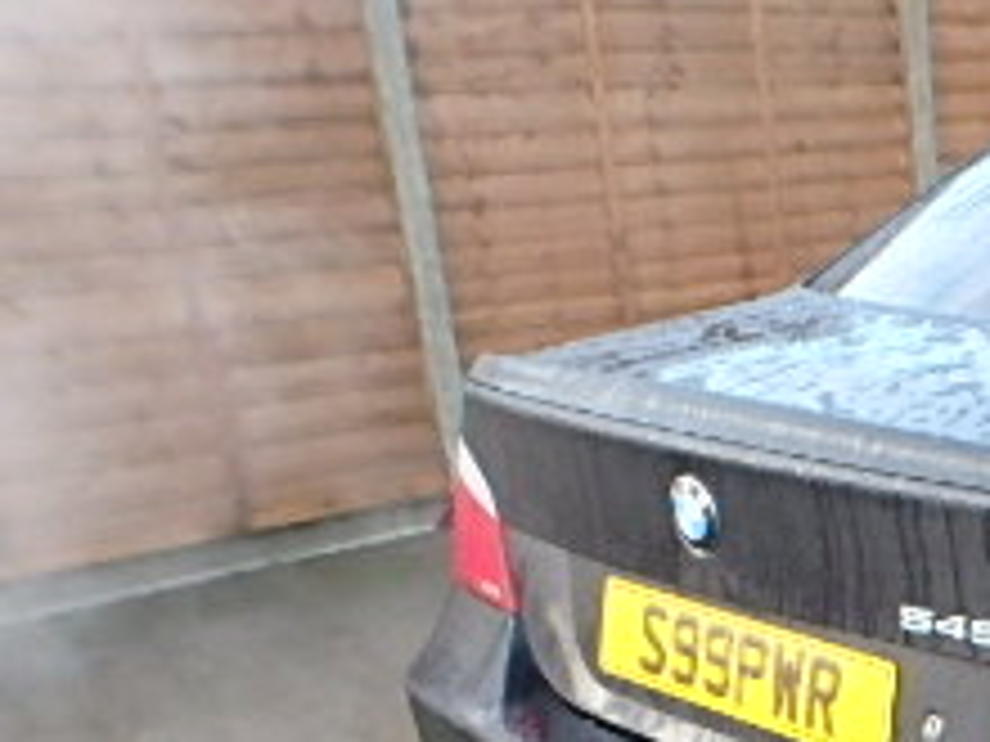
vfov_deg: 22.8
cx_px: 1332
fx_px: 1745
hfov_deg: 26.3
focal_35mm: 61
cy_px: 787
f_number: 3.5
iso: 800
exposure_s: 1/250
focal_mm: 3.7
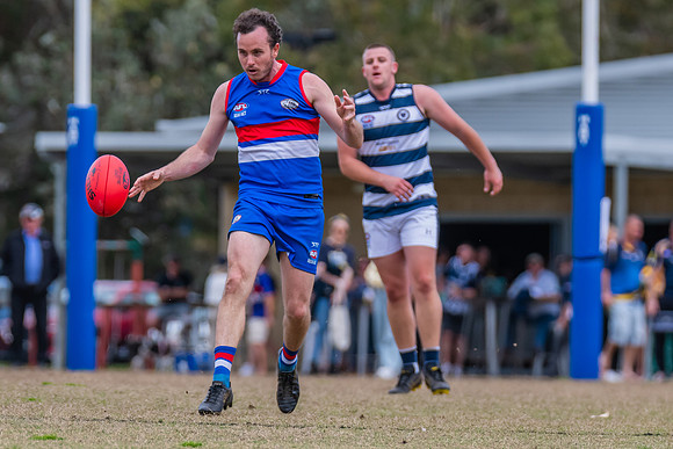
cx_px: 237
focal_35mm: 530
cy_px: 226
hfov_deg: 3.9
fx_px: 9913
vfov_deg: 2.6
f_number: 5
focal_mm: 290
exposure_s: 1/2000
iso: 800
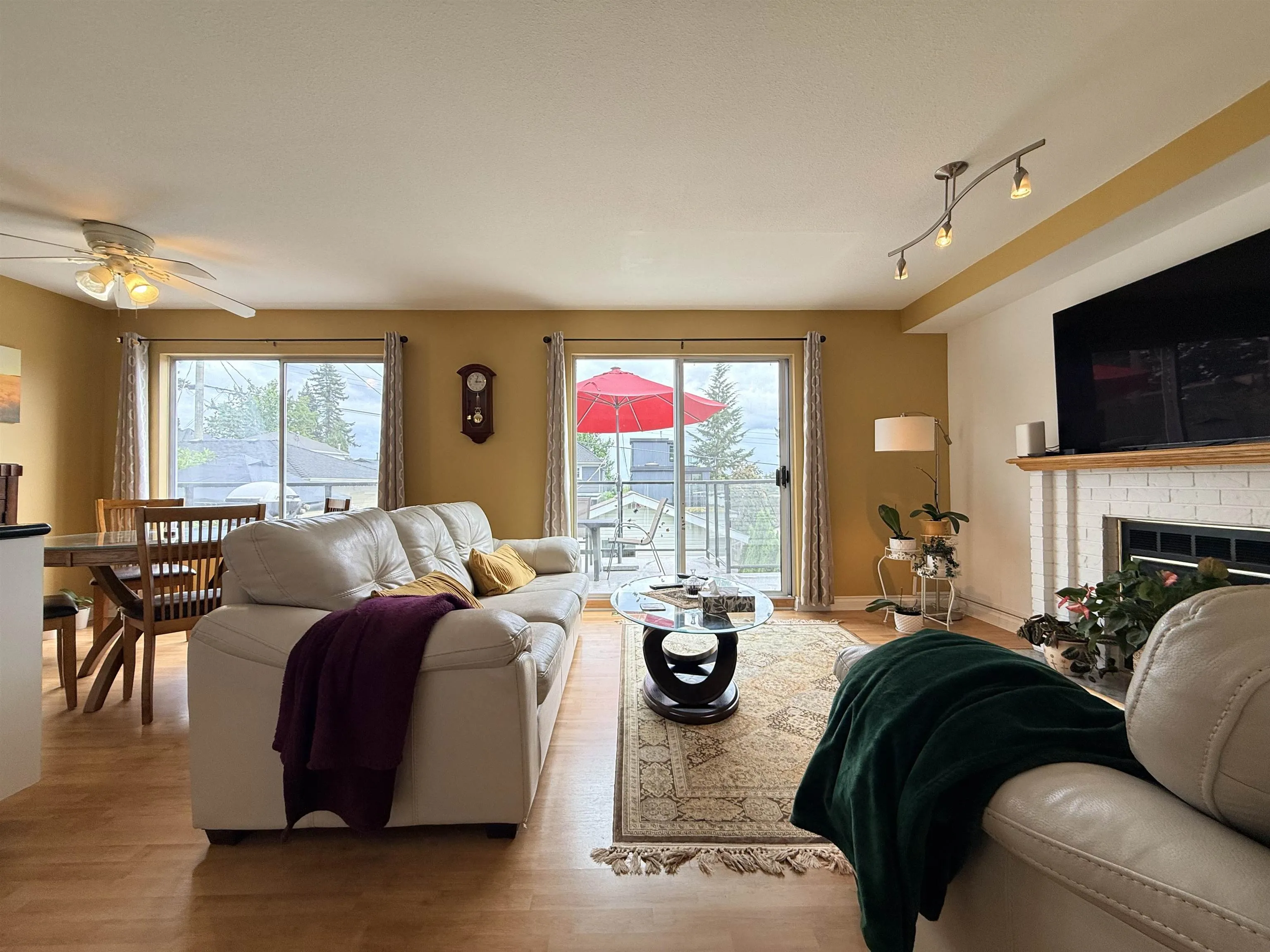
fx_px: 514
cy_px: 476
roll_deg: +0.1
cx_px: 635
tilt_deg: +0.9
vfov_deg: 85.7
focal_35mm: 14
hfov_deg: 102.1
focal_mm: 2.22
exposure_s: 1/120
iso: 80
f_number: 2.2
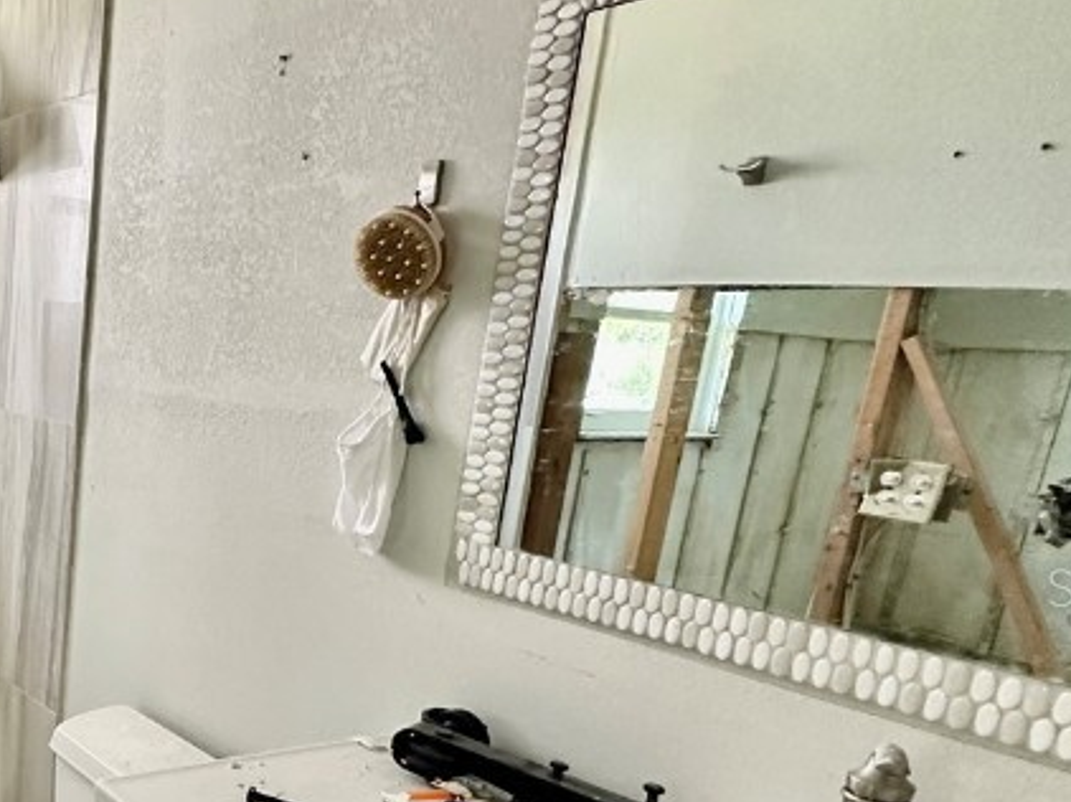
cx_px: -13
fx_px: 1051
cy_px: 586
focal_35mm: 34
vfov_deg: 40.7
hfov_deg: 45.2
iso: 320
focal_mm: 2.22
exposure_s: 1/86
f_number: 2.2
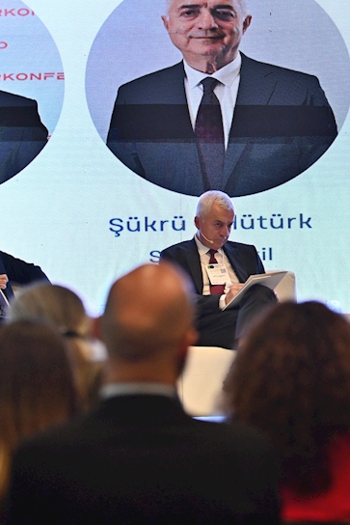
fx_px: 3279
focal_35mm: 225
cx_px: 369
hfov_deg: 6.1
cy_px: 242
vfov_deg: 9.1
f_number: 2.8
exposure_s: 1/250
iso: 1250
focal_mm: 102
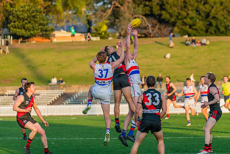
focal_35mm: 225
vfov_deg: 6.1
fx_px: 1439
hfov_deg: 9.1
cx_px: 113
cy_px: 77
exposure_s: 1/1250
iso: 800
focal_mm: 220
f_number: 5
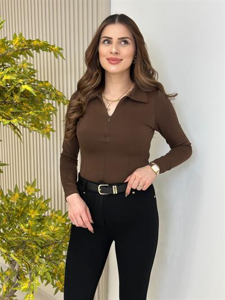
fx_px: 416
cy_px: 150
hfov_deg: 30.3
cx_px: 112
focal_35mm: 48
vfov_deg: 39.6
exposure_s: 1/121
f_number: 1.78
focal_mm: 6.86
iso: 80
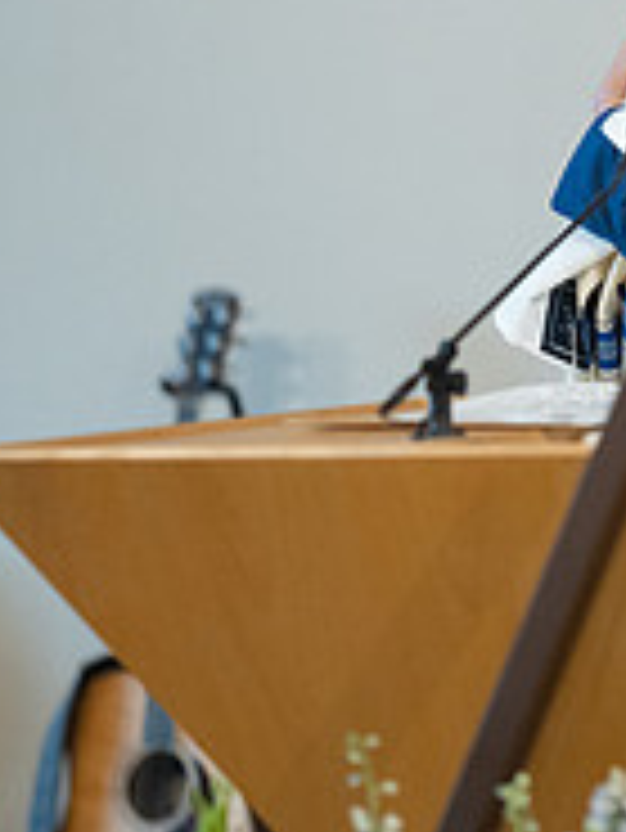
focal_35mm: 407
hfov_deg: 3.6
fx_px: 9802
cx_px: 1090
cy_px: 119
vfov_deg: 4.9
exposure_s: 1/400
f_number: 1.8
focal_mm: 135
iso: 3200
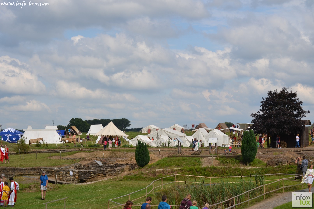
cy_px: 104
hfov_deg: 24.6
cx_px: 157
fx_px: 720
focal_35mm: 82
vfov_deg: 16.6
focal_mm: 55
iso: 100
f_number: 9
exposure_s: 1/320
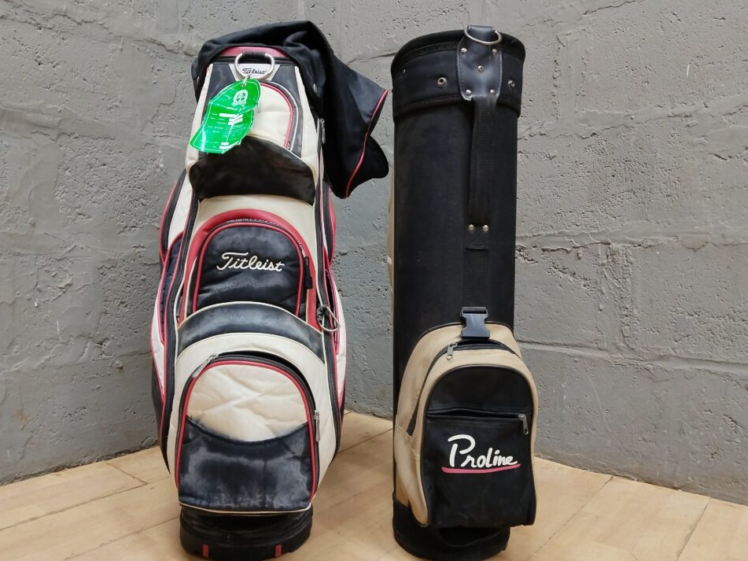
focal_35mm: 28
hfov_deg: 63.4
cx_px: 359
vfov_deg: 49.7
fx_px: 605
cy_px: 283
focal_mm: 4.25
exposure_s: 1/14.3
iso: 466
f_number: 1.8
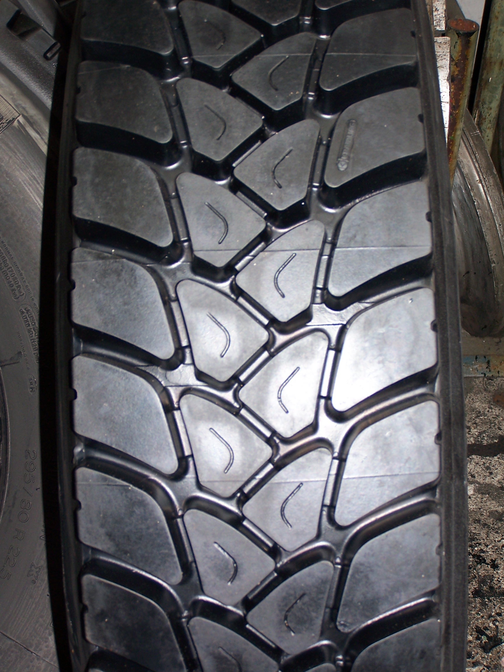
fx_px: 1456
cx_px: 252
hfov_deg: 19.6
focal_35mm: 75
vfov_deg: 26.0
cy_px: 336
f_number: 3.2
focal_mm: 12.4
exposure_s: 1/60
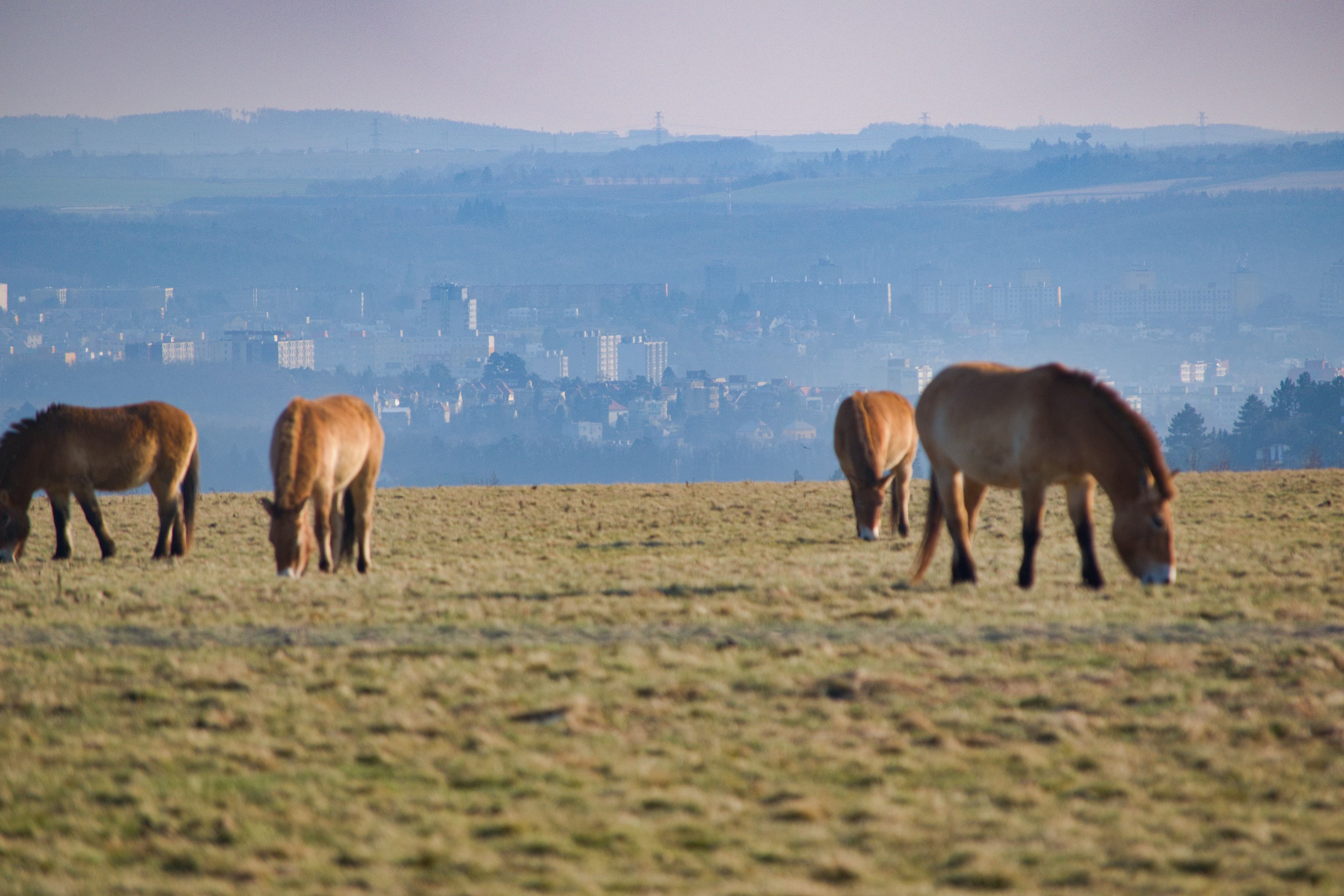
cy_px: 448
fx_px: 11199
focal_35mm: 300
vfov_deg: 4.6
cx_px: 672
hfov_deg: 6.9
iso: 400
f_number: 5.6
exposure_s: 1/1000
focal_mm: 200
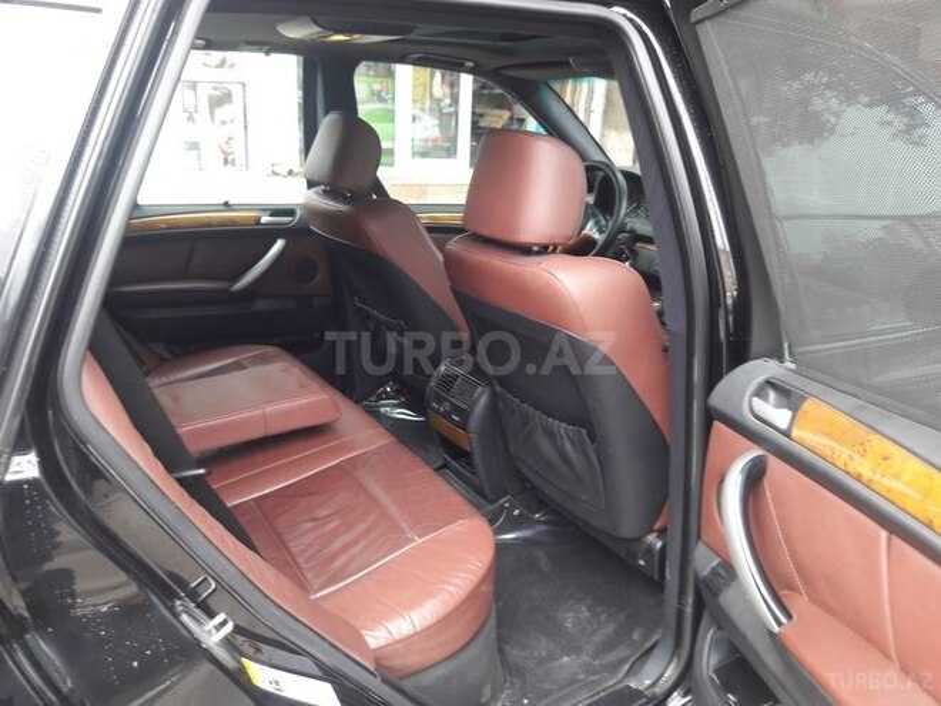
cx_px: 470
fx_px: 761
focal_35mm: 28
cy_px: 353
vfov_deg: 49.7
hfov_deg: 63.4
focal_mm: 3.7
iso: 64
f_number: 1.9
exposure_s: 1/33
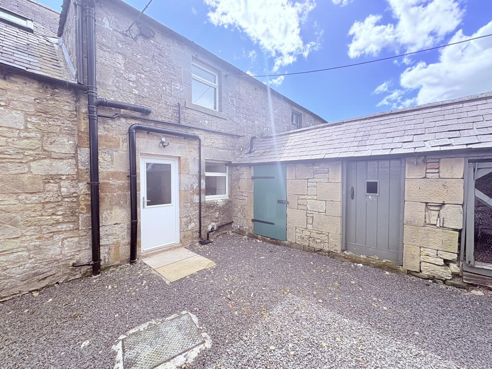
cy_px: 184
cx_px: 246
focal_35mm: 14
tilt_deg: -1.8
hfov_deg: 102.1
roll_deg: +0.3
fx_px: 199
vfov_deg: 85.7
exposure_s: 1/664
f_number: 2.2
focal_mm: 2.22
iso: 64
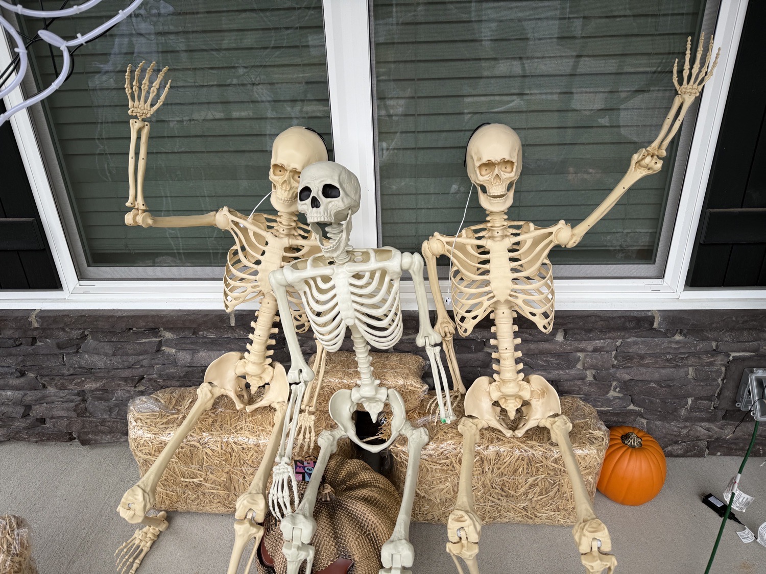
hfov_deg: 71.6
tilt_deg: -25.9
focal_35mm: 24
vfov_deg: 56.8
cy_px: 287
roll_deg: +2.2
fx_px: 531
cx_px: 383
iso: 64
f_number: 1.78
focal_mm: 6.76
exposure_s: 1/162
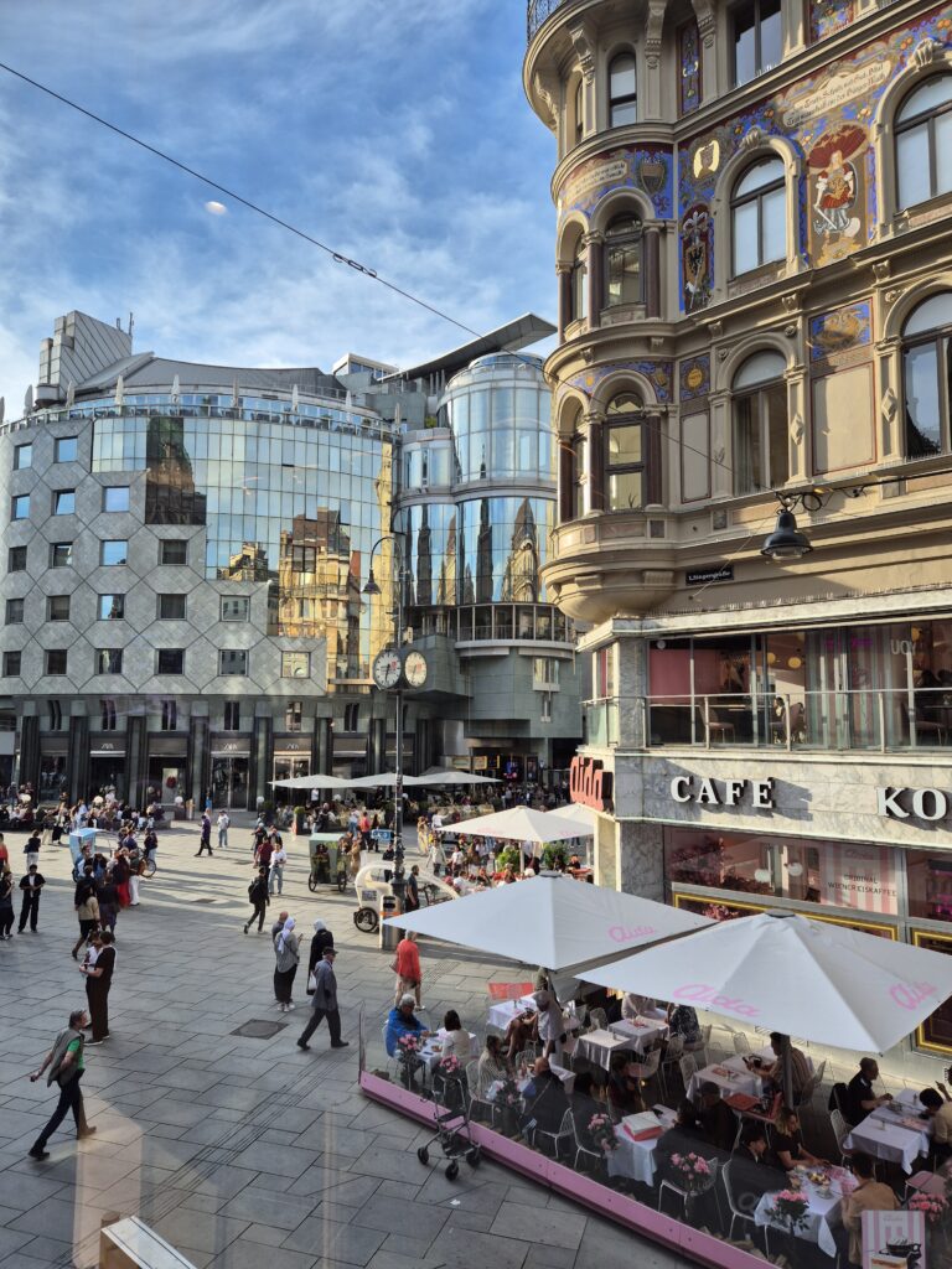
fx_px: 843
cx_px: 476
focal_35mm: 23
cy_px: 634
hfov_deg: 58.9
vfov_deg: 73.9
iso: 25
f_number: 1.8
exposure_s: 1/700
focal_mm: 5.4
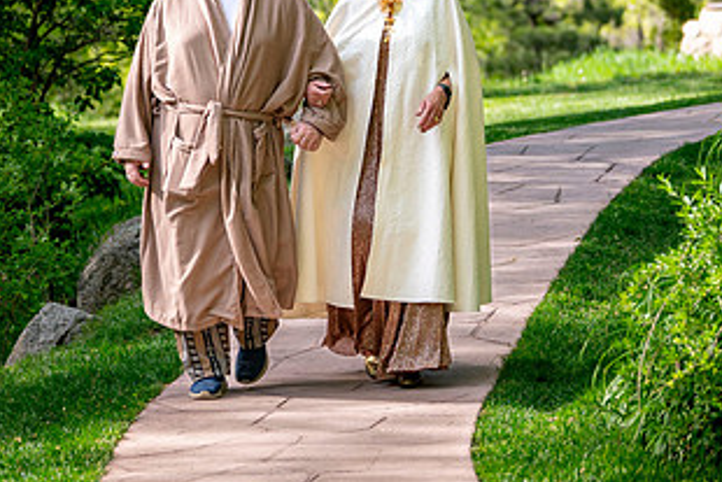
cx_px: 422
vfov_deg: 6.8
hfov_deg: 10.2
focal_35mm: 202
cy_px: 23
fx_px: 4053
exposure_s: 1/1250
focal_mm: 95
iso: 400
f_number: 3.2
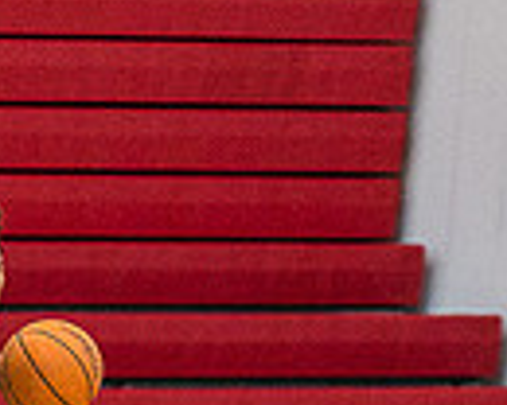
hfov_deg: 3.8
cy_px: 510
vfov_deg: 3.1
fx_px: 7533
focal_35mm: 502
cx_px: -105
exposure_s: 1/320
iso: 5000
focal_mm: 120
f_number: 4
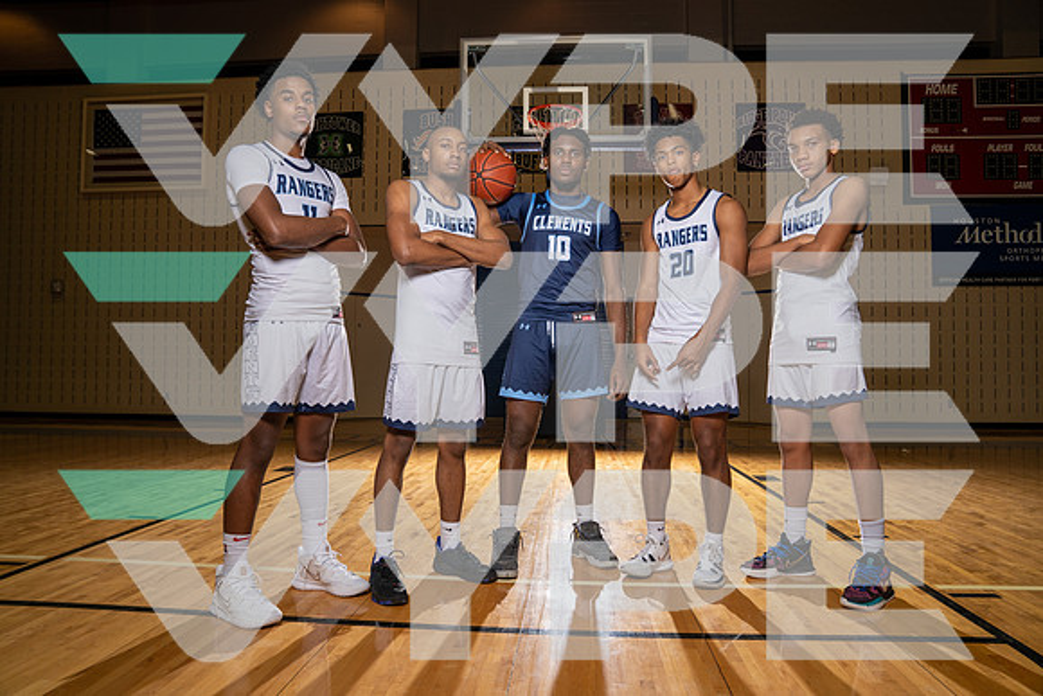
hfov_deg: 73.7
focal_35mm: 24
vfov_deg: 53.2
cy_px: 348
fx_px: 695
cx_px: 522
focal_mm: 24
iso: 400
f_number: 5.6
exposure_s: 1/250
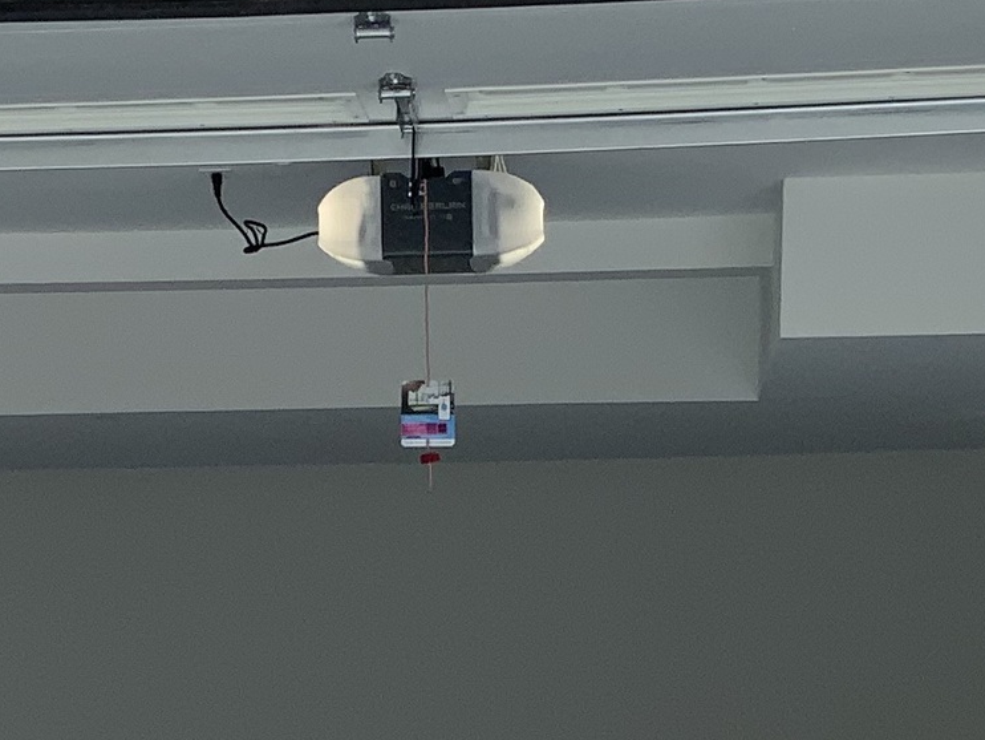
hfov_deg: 16.4
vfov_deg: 11.9
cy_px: 1080
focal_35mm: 120
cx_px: 366
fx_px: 3416
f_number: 1.8
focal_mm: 3
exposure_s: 1/606
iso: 16
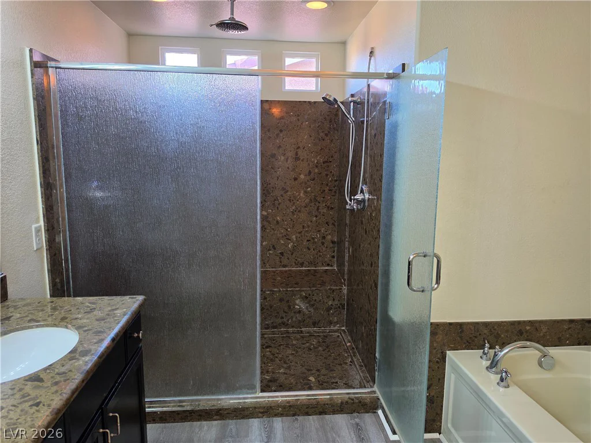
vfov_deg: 58.9
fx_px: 393
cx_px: 296
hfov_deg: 73.9
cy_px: 222
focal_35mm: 23
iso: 80
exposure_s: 1/120
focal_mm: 6.5
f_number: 1.4
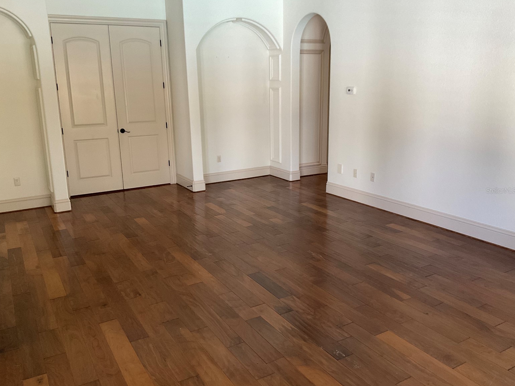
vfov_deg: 46.8
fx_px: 446
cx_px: 251
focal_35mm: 30
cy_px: 190
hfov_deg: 60.0
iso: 125
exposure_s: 1/60
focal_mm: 3
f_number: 1.8
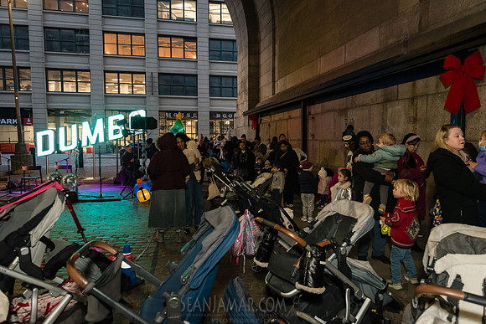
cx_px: 244
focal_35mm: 24
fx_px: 327
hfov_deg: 73.3
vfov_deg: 52.8
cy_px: 162
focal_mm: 24
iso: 4000
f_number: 3.5
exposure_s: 1/160
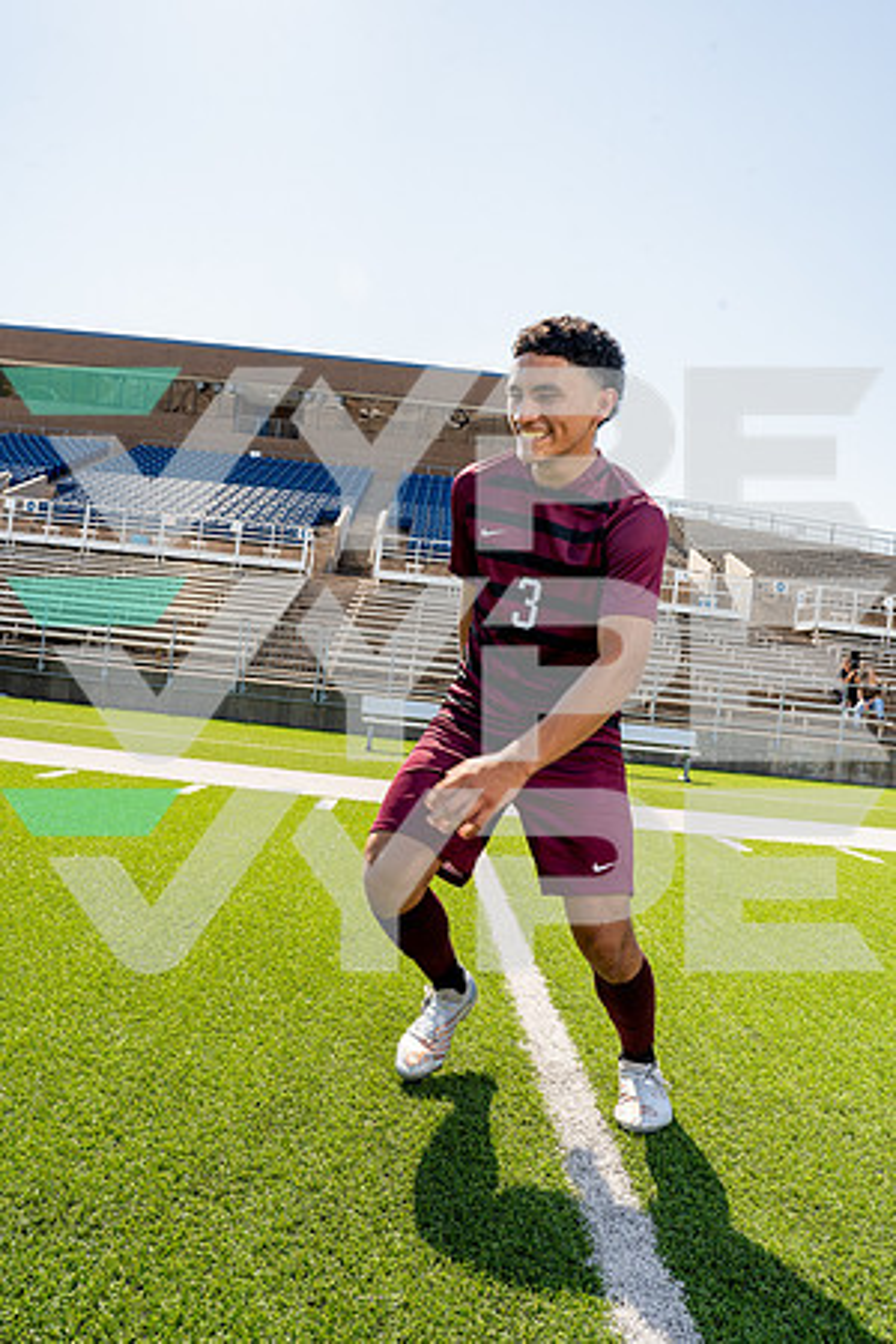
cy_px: 672
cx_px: 448
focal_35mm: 26
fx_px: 971
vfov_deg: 69.4
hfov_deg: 49.6
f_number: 11
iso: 320
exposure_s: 1/250
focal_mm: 26
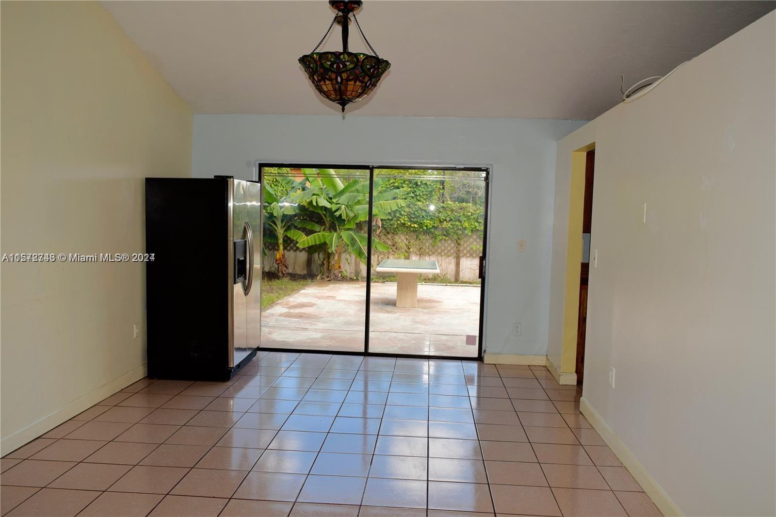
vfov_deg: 47.9
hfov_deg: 67.4
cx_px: 388
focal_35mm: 27
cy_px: 258
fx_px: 582
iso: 110
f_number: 5.6
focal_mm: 18
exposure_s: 1/125
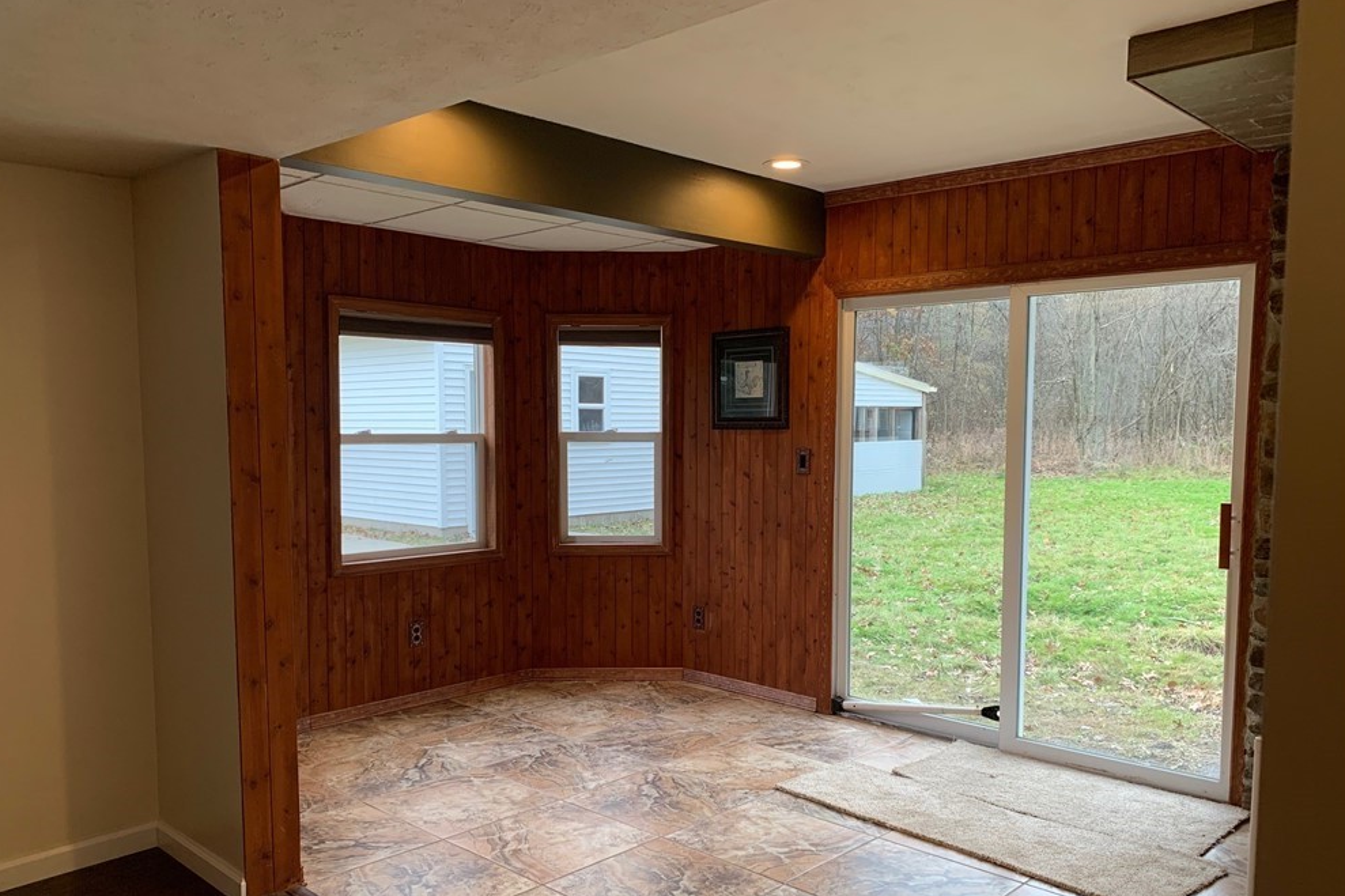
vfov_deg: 46.3
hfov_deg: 65.5
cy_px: 507
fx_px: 1046
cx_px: 661
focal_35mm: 28
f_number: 1.8
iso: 100
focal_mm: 4.25
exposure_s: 1/120
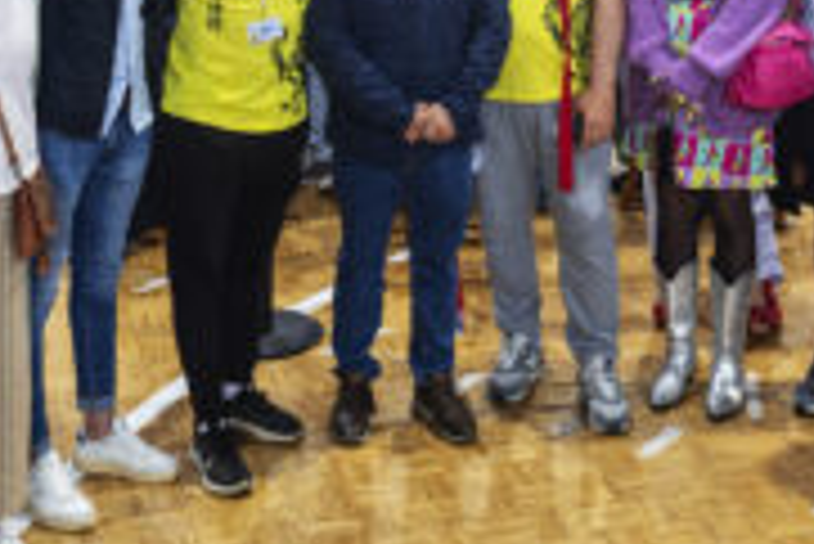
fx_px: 1833
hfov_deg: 24.8
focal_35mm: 81
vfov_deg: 16.4
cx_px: 580
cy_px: -49
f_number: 4
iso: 2000
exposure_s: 1/160
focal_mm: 35
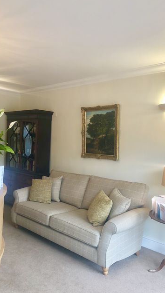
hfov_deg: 37.7
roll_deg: -1.3
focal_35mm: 31
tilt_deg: -0.9
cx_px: 76
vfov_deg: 62.6
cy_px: 146
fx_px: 241
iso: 32
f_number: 1.8
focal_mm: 4
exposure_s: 1/33
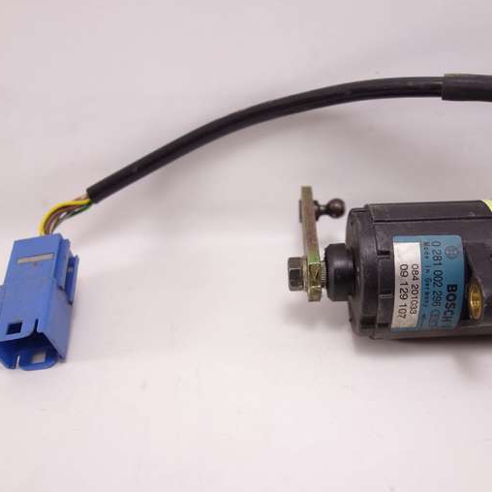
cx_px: 306
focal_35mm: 36
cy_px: 246
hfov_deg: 45.7
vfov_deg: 46.0
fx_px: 579
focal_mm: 10.4
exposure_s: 1/100
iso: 125
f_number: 2.5
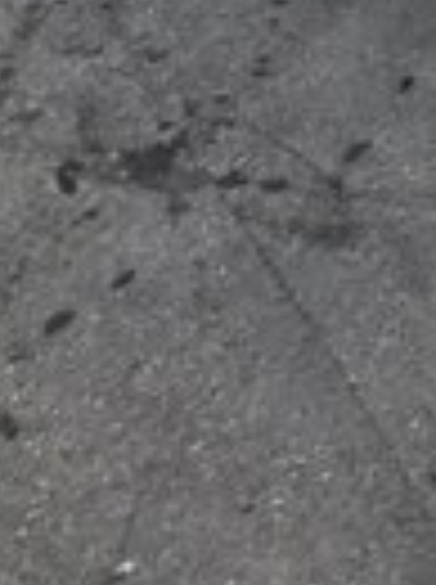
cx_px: 526
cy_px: -454
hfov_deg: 13.4
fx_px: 1803
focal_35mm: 107
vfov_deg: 15.8
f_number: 1.8
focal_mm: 3.99
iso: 32
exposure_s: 1/50
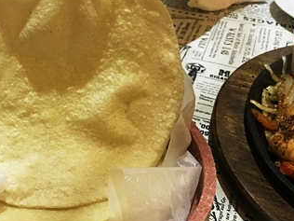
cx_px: 76
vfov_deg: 26.5
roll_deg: -2.1
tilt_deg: -32.2
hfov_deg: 34.3
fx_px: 467
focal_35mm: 55
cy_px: 86
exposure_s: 1/15
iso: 200
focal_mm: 4.15
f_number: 2.2
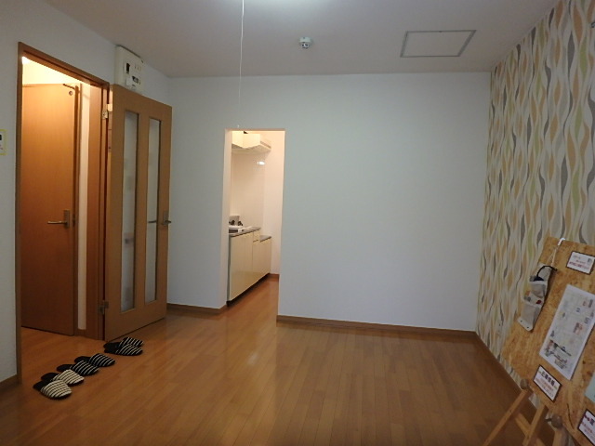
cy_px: 223
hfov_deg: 79.0
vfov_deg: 63.4
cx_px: 298
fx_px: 361
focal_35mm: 21
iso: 320
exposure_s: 1/30
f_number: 3.5
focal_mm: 3.7
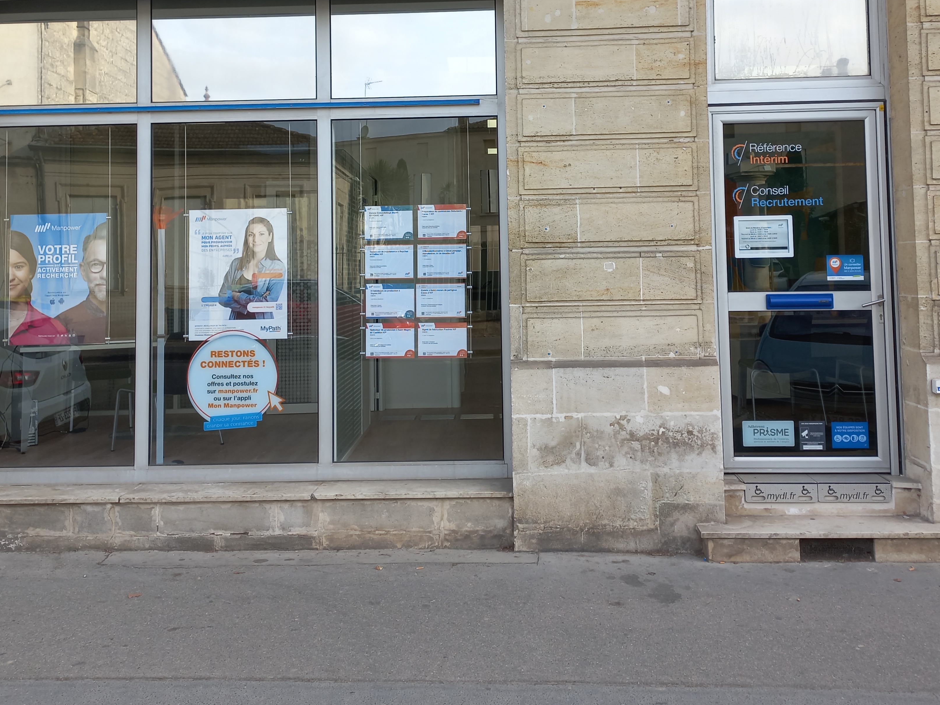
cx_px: 493
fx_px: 978
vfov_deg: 39.0
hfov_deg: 51.3
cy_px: 213
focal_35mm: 36
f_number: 1.8
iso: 25
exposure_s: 1/145
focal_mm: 4.6
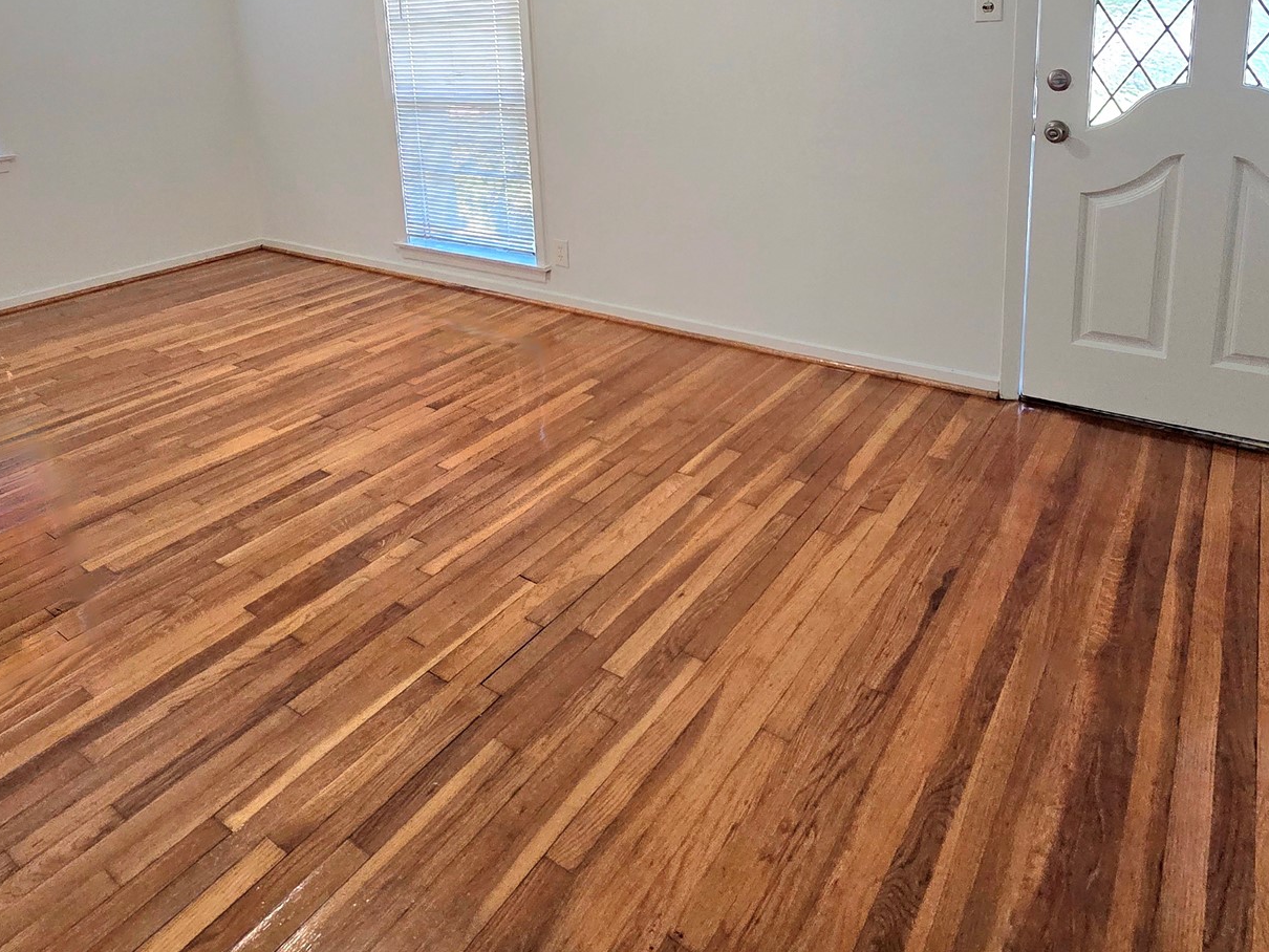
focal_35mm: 22
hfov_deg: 76.3
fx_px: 807
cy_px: 198
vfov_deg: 56.9
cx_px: 666
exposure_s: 1/120
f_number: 2.2
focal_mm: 2.2
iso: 250
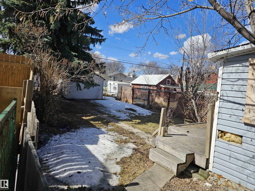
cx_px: 128
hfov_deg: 73.9
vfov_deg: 58.9
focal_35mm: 23
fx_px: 169
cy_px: 96
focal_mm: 6.3
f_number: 1.7
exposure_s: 1/832
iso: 10
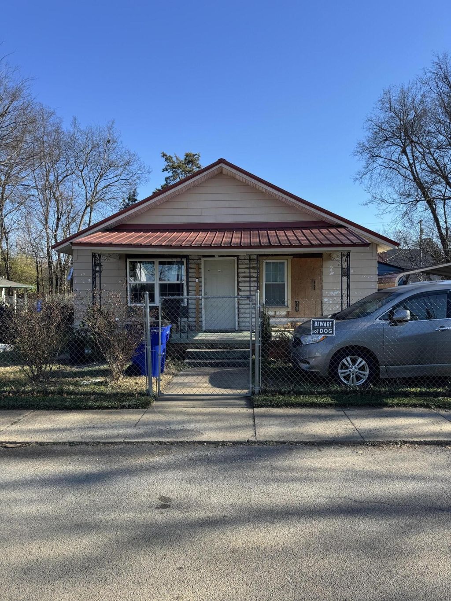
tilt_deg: -0.9
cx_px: 226
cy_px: 300
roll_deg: +0.5
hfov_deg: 56.8
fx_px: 417
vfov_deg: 71.6
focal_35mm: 24
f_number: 1.78
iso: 80
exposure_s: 1/1980
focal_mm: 6.76
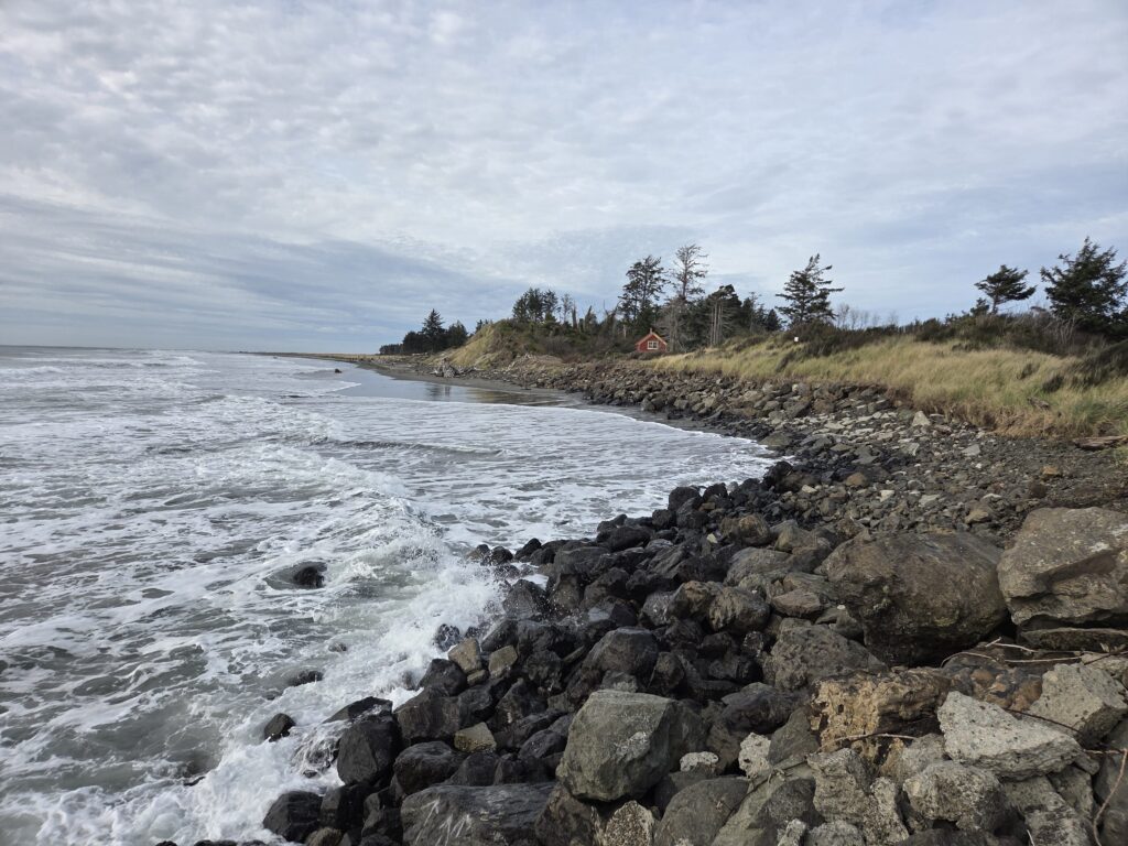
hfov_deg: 73.9
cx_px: 564
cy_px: 423
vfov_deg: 58.9
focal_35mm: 23
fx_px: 749
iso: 80
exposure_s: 1/4559
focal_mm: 5.4
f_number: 1.8
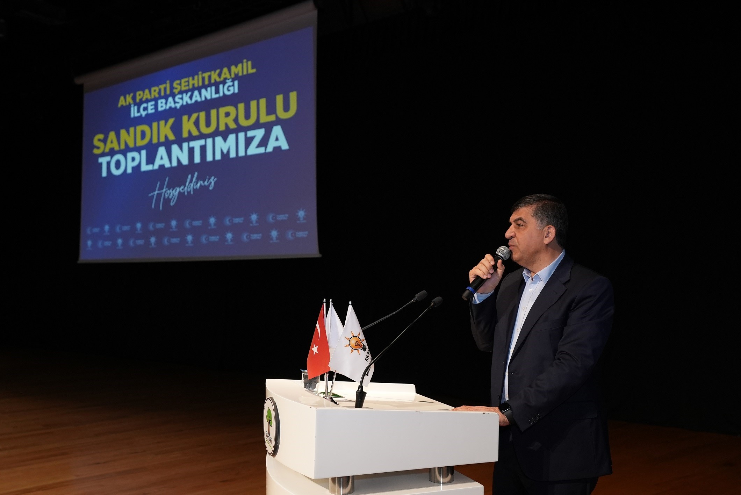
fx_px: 721
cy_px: 248
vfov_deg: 37.9
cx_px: 370
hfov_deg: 54.4
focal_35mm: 35
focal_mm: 35
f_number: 4
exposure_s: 1/250
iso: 2500
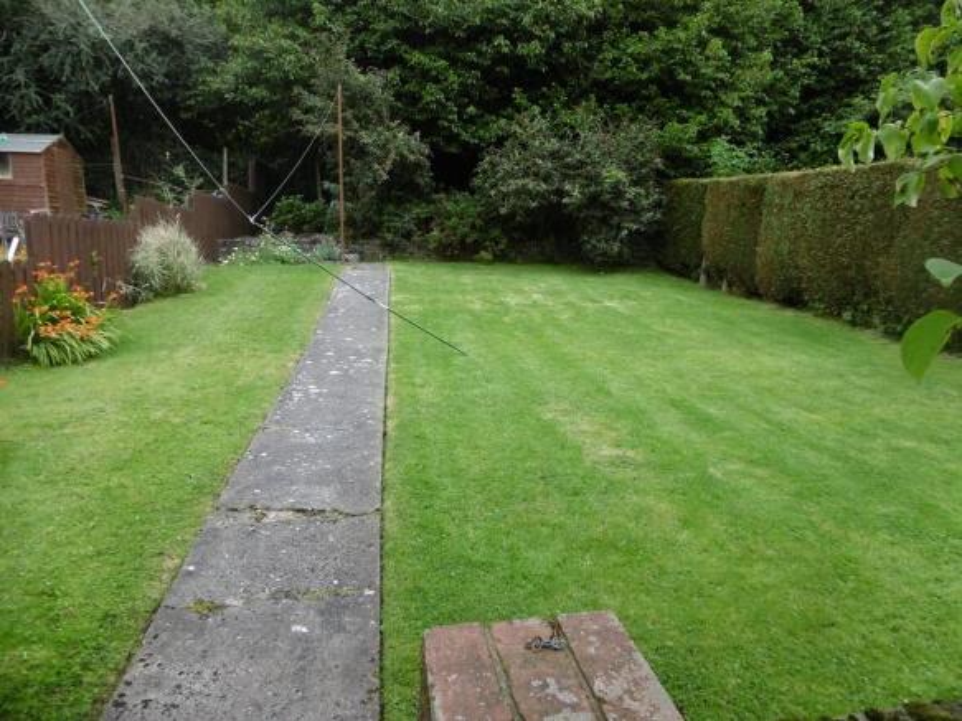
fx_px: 667
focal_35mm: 24
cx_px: 481
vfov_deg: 56.8
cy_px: 360
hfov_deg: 71.6
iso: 100
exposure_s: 1/250
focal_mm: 4.3
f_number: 3.1
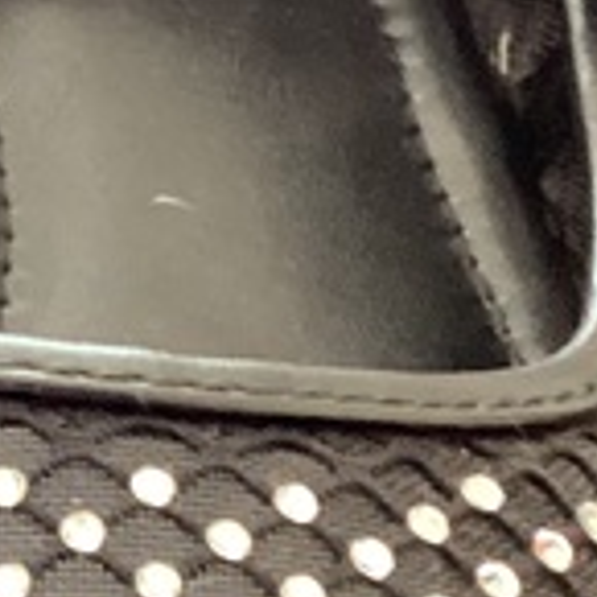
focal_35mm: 189
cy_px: 613
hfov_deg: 9.0
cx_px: -296
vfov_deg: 9.2
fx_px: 3688
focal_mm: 3.3
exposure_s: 1/30
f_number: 2.4
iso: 500
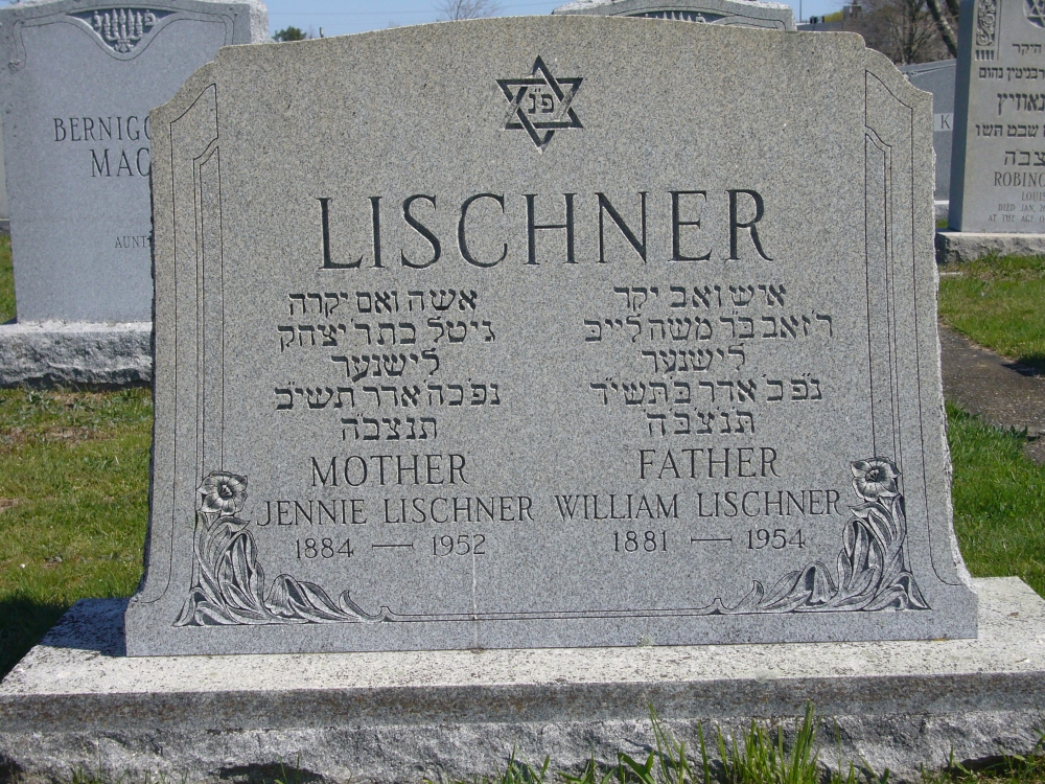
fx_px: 1751
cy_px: 392
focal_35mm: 58
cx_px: 522
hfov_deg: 33.2
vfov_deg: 25.2
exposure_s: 1/250
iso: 80
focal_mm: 9.6
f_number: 8
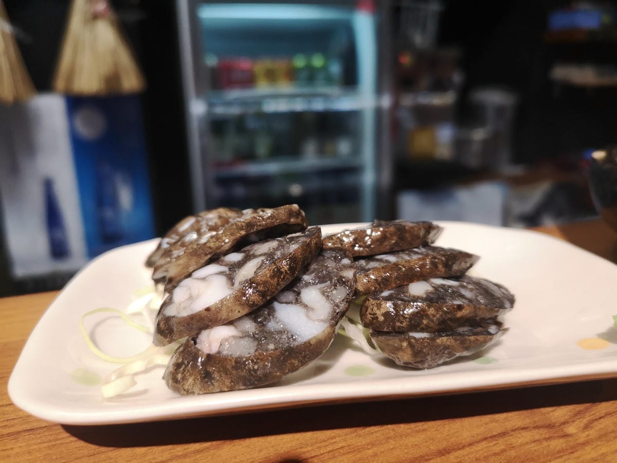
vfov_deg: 51.4
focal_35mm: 27
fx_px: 481
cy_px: 232
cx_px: 308
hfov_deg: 65.3
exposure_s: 1/100
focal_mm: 3.95
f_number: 1.8
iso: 400
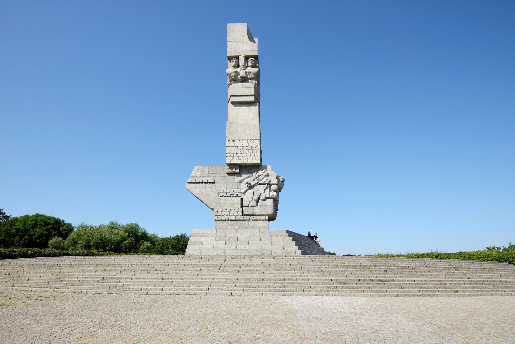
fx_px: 229
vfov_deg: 73.8
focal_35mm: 16
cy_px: 172
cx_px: 258
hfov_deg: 96.7
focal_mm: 16
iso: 100
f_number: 9
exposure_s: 1/200
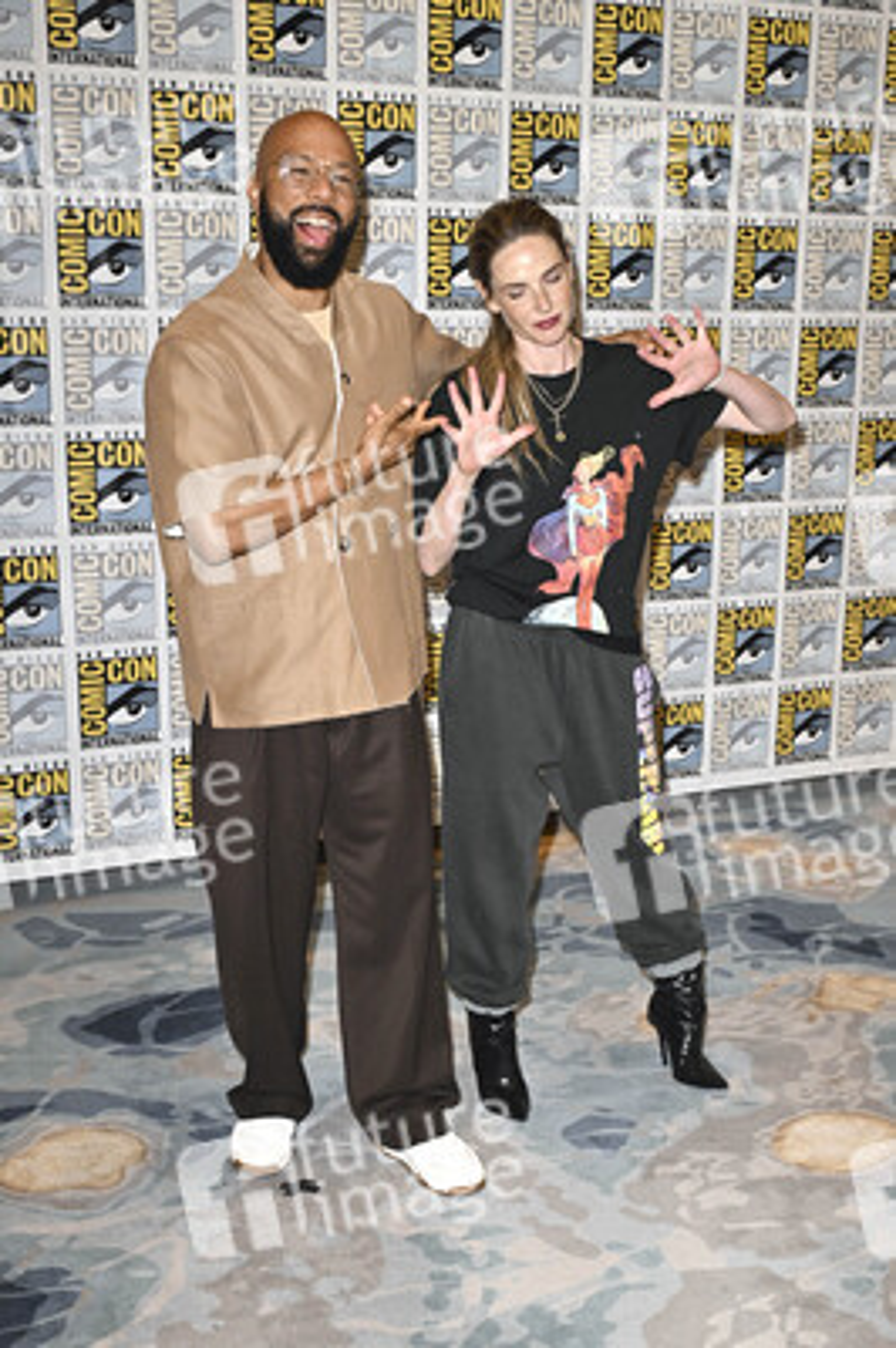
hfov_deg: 37.8
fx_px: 1309
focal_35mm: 35
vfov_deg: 54.5
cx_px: 448
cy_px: 674
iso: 2500
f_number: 5
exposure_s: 1/250
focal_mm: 35
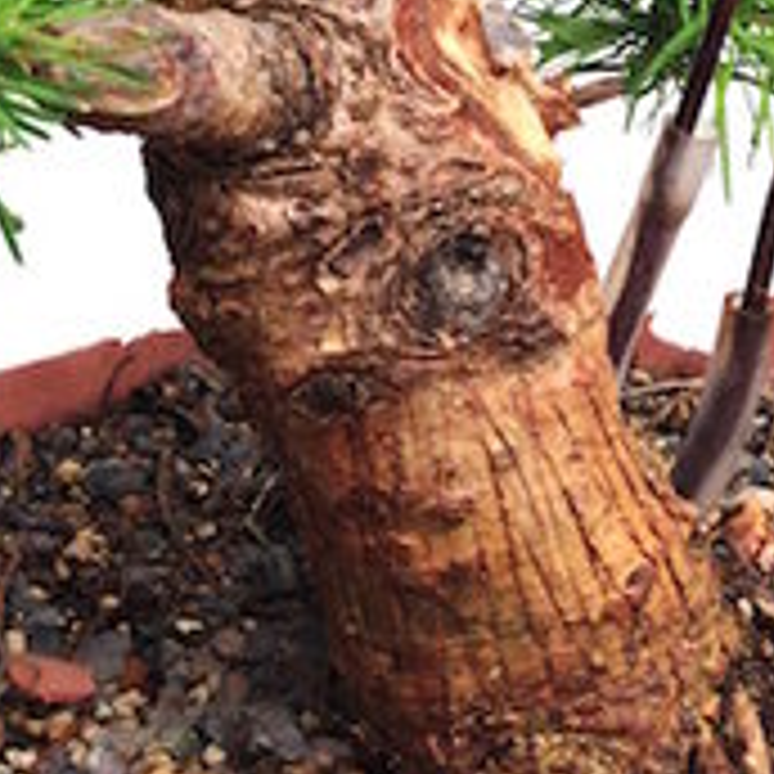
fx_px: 2580
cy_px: -207
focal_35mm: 102
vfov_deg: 16.2
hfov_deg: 17.0
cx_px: 477
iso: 50
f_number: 2.4
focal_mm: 4.12
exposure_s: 1/120
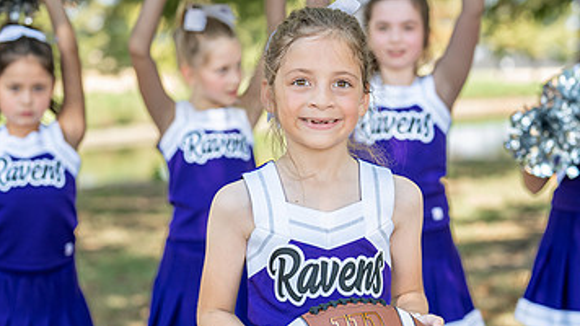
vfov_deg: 12.3
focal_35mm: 98
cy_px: 232
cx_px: 328
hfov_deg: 21.8
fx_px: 1507
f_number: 2.2
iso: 100
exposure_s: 1/400
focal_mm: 50
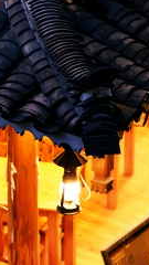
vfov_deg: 5.8
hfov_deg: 3.3
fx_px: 2578
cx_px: -219
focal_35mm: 367
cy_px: -200
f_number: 2.8
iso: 1600
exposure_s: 1/25
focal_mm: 70
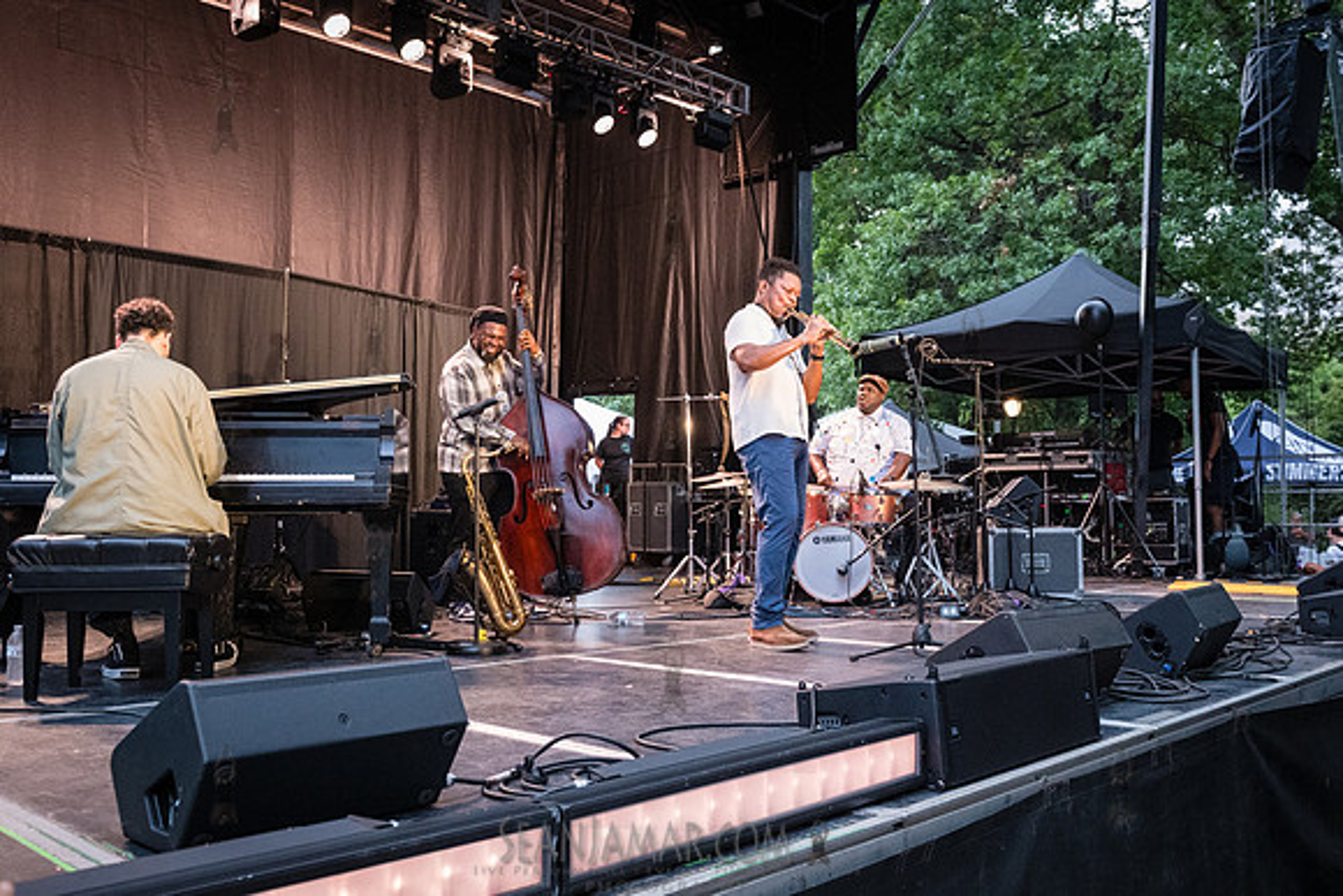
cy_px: 448
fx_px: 1229
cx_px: 672
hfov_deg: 57.3
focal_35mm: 33
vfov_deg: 40.0
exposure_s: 1/320
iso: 8000
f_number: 5
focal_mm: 31
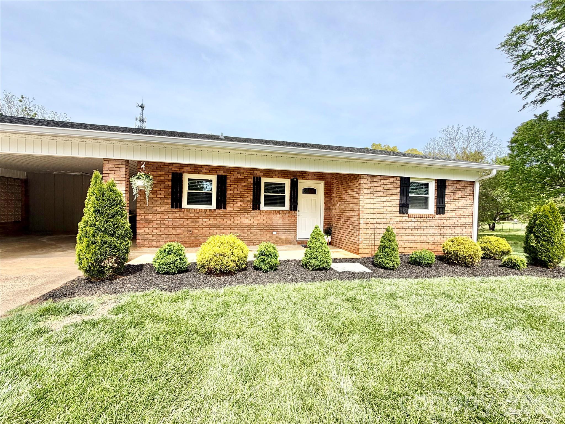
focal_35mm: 14
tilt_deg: -0.7
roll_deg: -0.4
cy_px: 212
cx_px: 282
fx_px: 229
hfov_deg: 102.1
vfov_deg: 85.7
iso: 20
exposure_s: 1/799
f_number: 2.2
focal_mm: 2.22
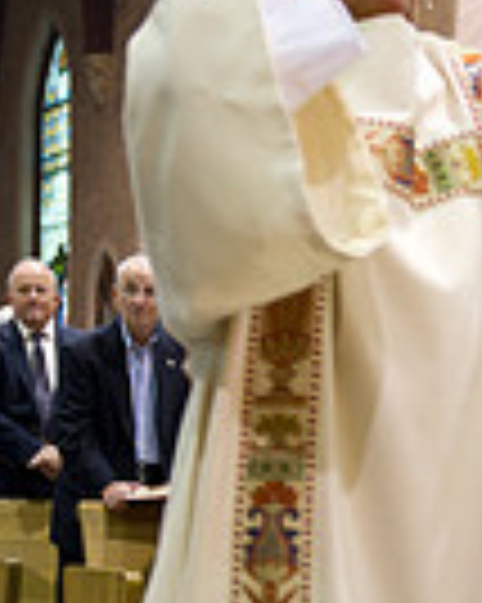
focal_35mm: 101
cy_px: 374
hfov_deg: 14.9
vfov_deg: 19.0
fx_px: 1803
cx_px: 493
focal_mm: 32
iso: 1600
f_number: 2.8
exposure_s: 1/80
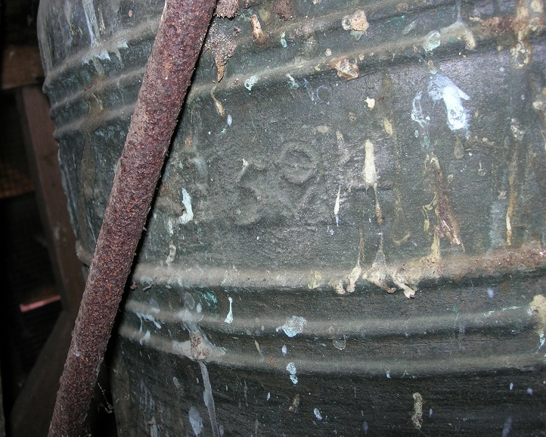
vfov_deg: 37.3
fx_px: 646
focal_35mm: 40
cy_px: 218
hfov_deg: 45.8
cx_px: 268
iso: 64
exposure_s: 1/60.1
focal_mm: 7.8
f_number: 4.8
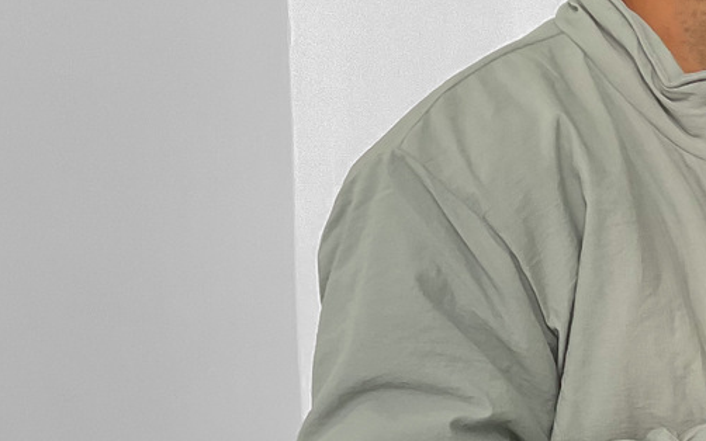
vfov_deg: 11.7
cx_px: 738
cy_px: 947
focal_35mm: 98
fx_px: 1886
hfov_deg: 20.4
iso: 64
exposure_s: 1/115
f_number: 1.8
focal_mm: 3
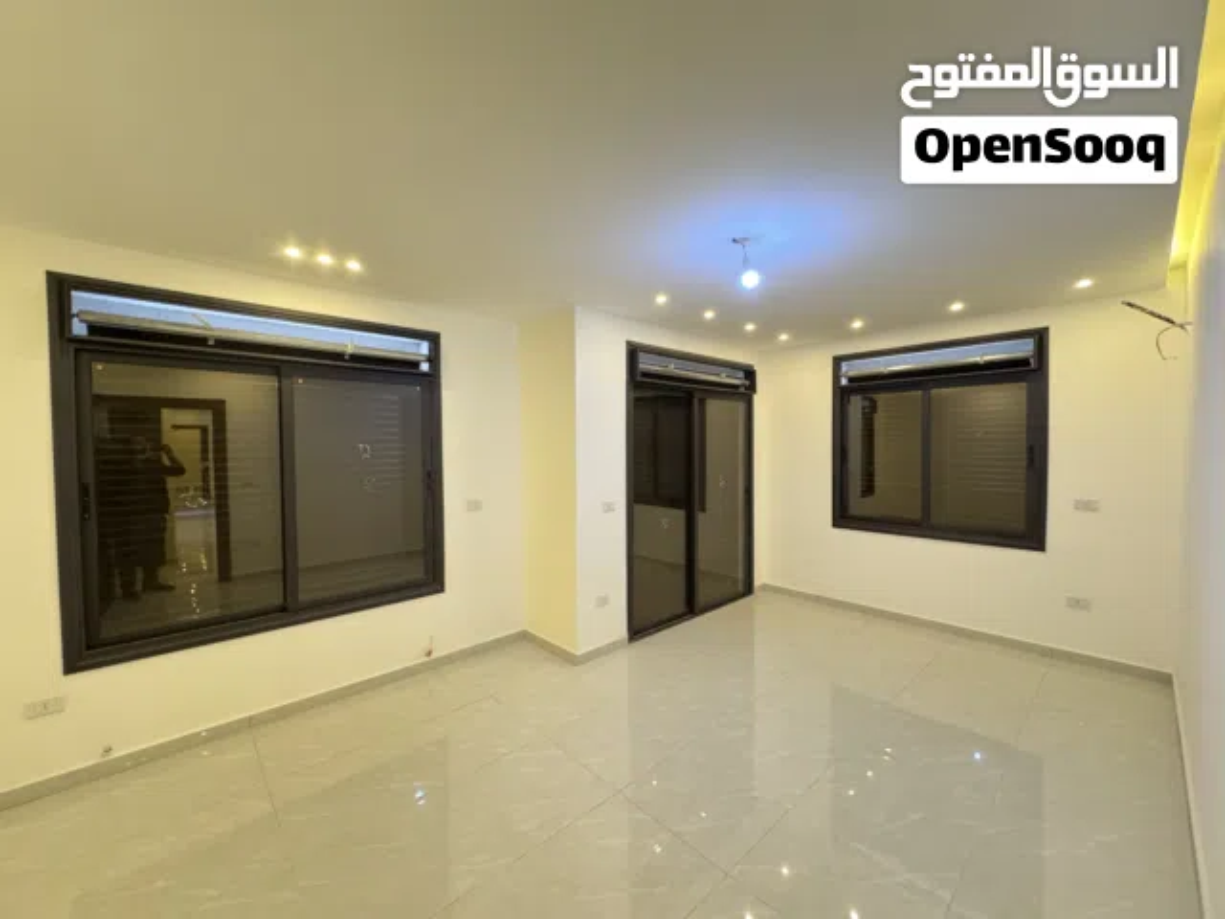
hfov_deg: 102.1
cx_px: 612
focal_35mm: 14
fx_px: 495
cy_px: 460
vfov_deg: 85.7
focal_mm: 2.22
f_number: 2.2
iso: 500
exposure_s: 1/50
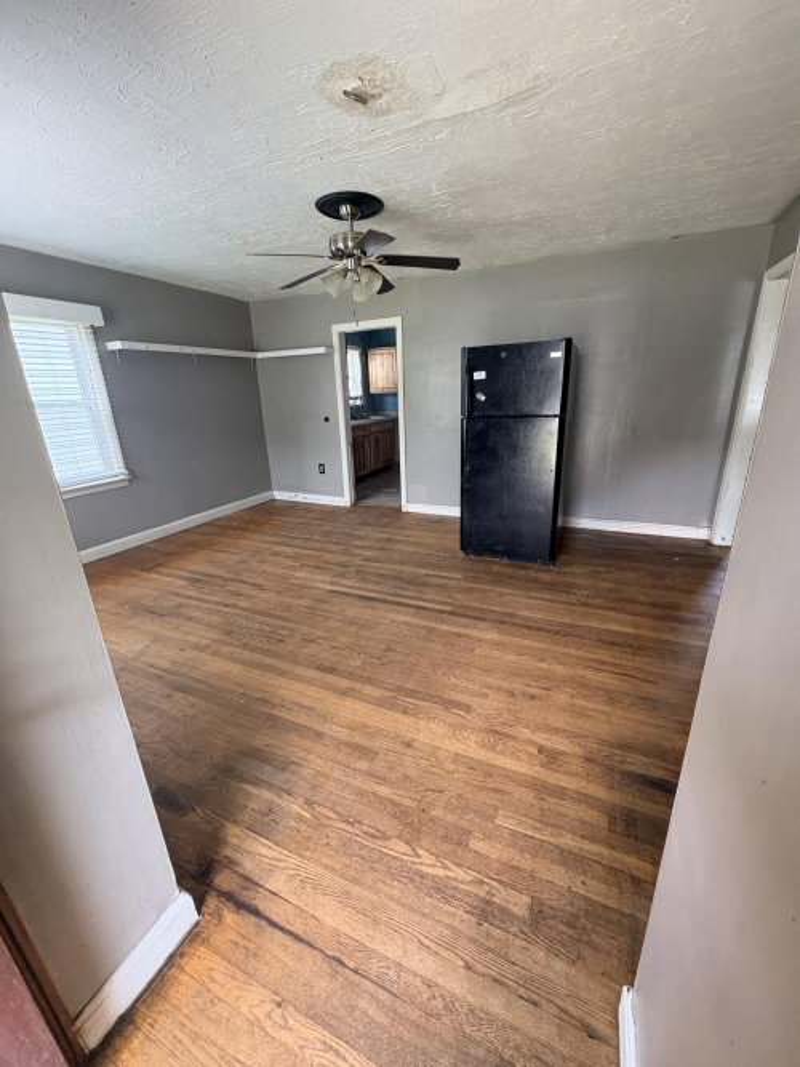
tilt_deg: -17.5
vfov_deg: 102.1
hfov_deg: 85.7
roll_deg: +2.3
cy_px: 534
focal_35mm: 14
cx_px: 400
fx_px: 432
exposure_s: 1/60
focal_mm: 2.22
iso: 320
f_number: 2.2
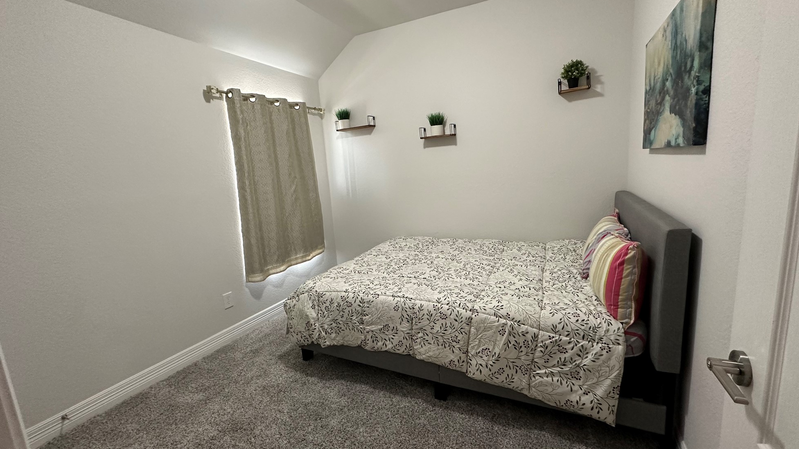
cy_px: 223
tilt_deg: -9.6
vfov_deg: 67.1
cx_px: 405
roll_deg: +3.9
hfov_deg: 99.4
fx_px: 339
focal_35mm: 16
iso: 250
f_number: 2.2
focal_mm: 2.22
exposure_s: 1/60
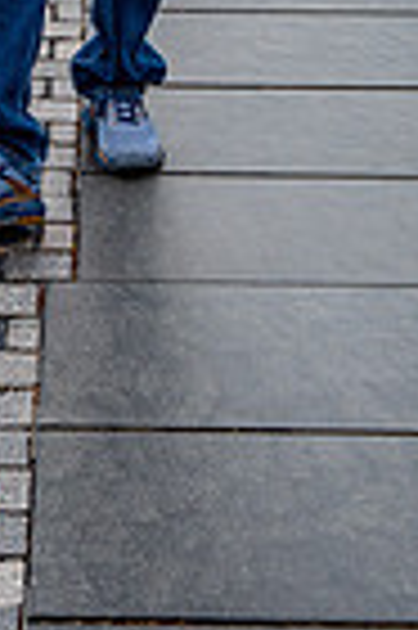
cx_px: 65
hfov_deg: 9.7
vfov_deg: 13.6
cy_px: -360
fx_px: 2462
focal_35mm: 141
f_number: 8
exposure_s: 1/640
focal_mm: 44
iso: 900
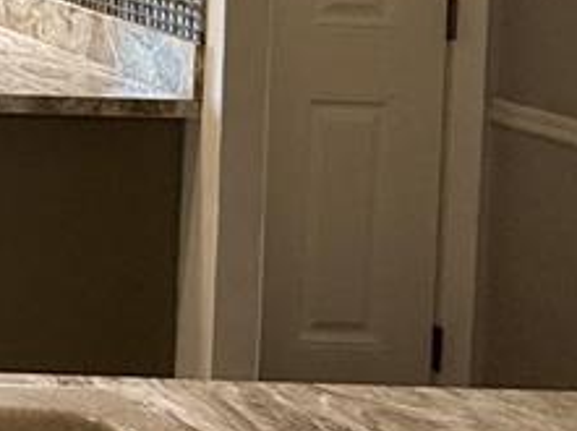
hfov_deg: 20.7
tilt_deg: -0.2
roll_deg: -2.0
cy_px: -162
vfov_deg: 20.2
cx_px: -462
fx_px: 1082
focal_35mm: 65
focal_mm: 2.22
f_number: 2.2
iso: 100
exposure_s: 1/120
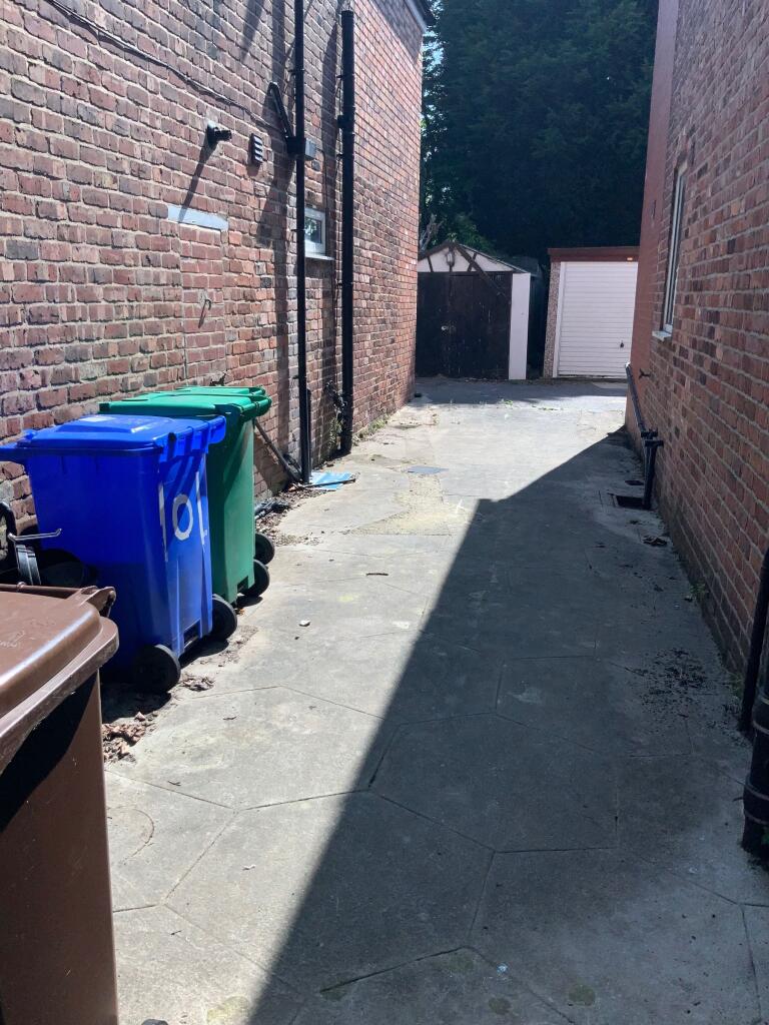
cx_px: 384
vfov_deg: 61.7
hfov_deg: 48.2
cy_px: 512
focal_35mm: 29
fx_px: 859
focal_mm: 3
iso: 16
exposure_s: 1/1577
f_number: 1.8
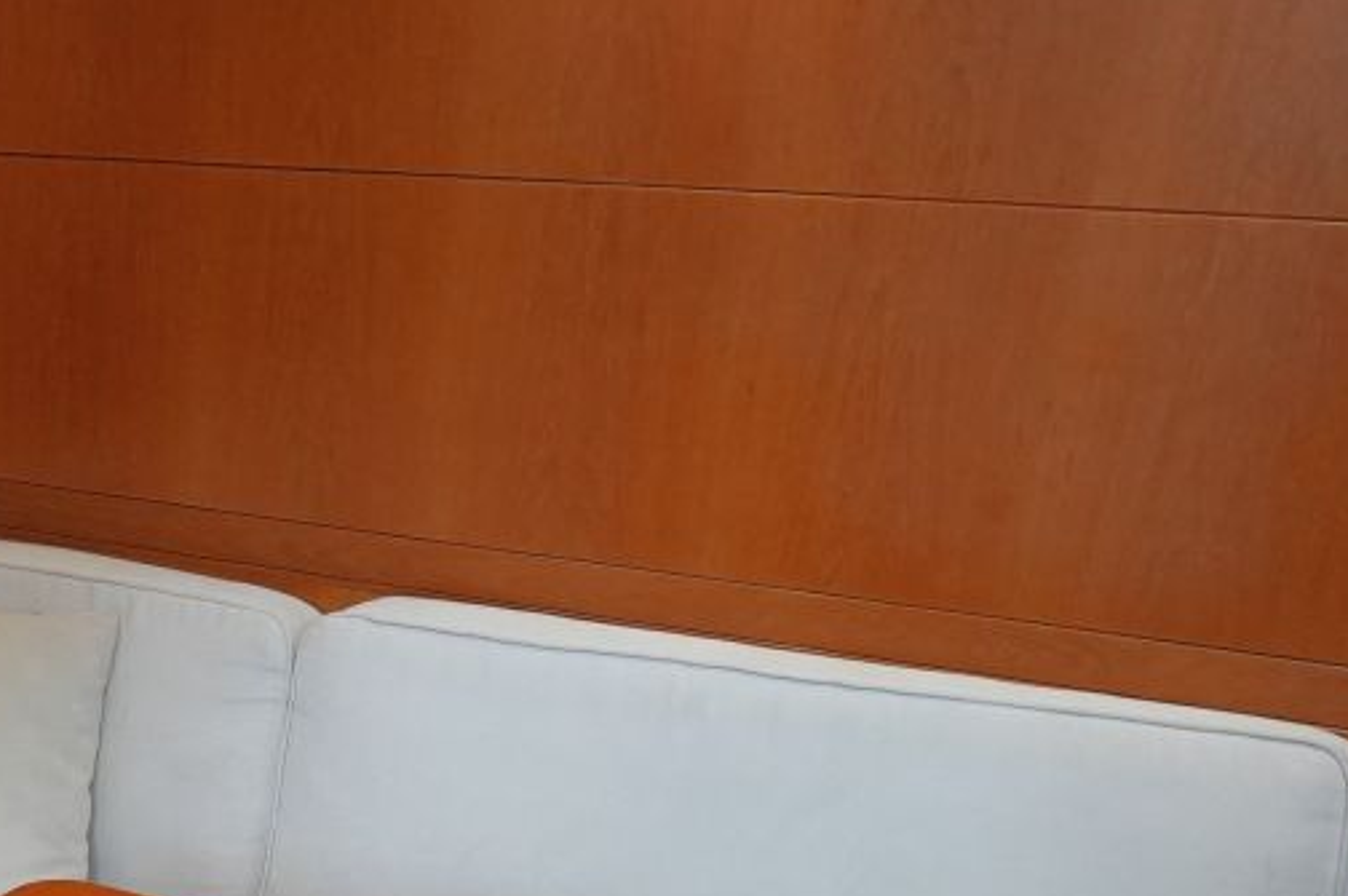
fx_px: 2353
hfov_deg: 29.0
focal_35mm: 63
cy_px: 1085
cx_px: -120
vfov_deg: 20.2
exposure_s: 1/160
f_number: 2.8
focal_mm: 11
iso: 1600
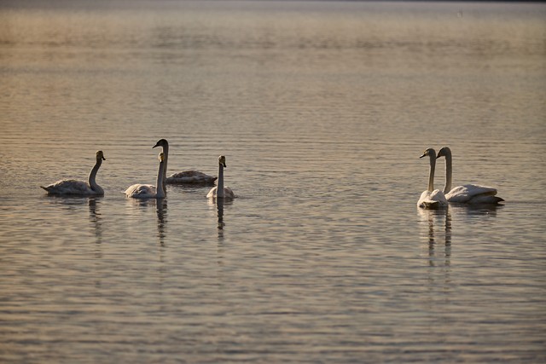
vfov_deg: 3.2
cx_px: 273
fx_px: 6599
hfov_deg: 4.7
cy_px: 182
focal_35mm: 435
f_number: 7.1
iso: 200
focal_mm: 435
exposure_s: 1/2500
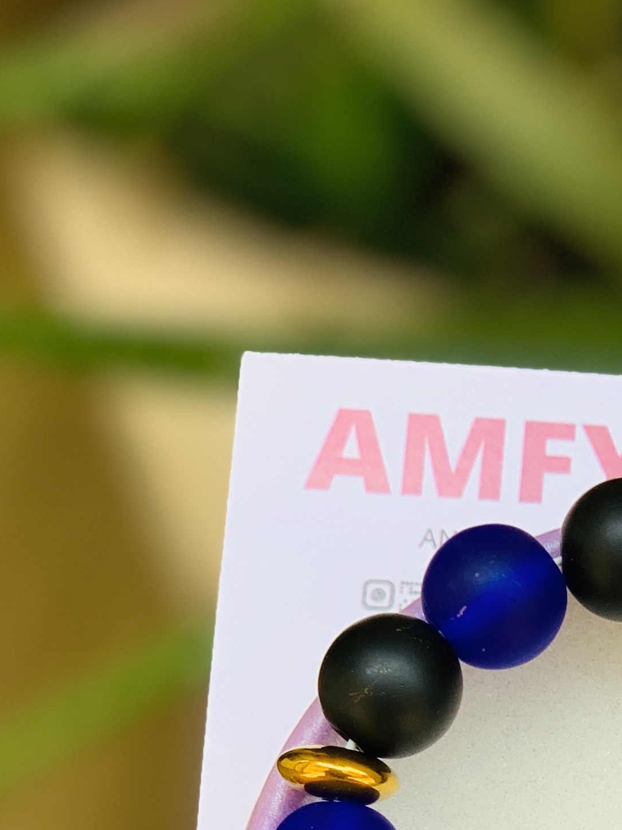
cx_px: 667
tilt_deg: -31.7
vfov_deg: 13.3
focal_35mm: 144
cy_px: 1003
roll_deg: -3.6
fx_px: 3450
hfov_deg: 10.2
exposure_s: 1/122
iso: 16
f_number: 2.4
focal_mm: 6
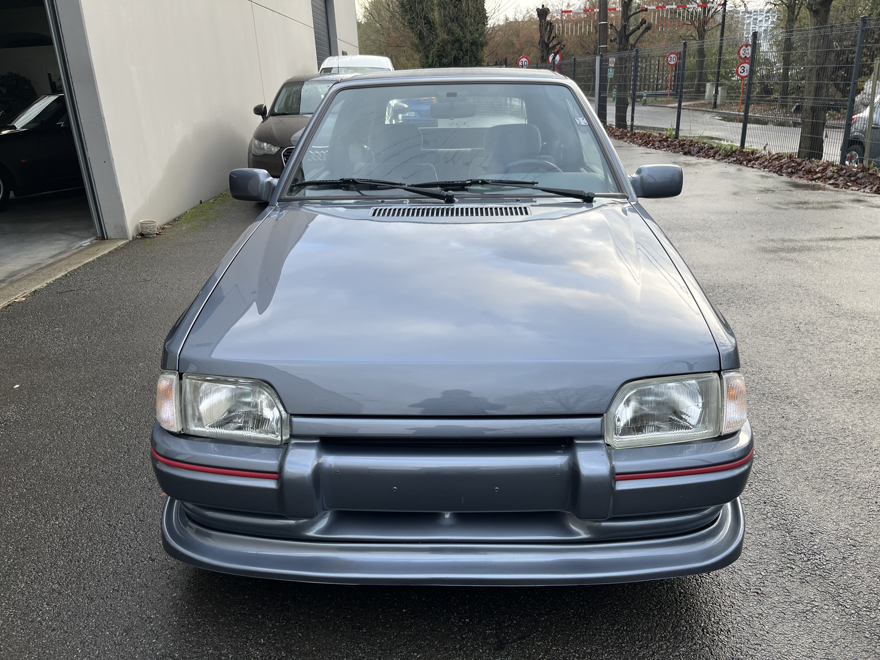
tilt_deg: -21.0
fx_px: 661
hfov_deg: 67.3
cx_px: 440
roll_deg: +2.3
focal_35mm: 26
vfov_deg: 53.1
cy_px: 330
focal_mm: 5.1
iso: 40
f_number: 1.6
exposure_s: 1/208
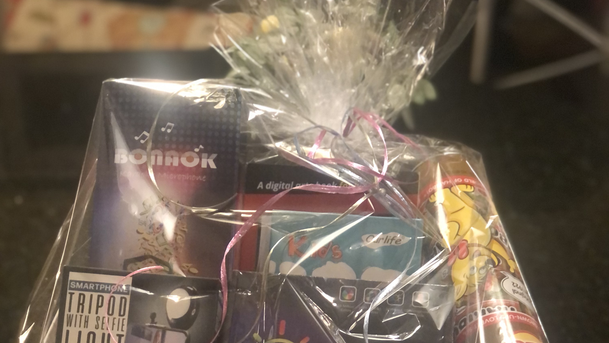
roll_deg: +1.5
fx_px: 1340
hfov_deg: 25.6
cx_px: 304
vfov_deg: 14.3
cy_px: 364
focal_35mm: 83
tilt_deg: -28.2
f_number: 2.8
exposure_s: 1/30
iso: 400
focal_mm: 6.6
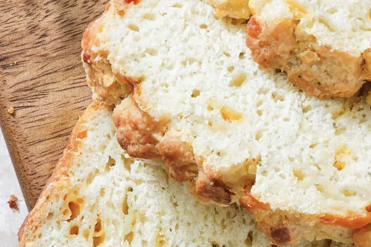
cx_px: 201
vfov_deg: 7.2
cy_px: 373
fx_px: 1948
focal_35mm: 189
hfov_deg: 10.9
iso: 100
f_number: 14
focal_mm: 49
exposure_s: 2.5
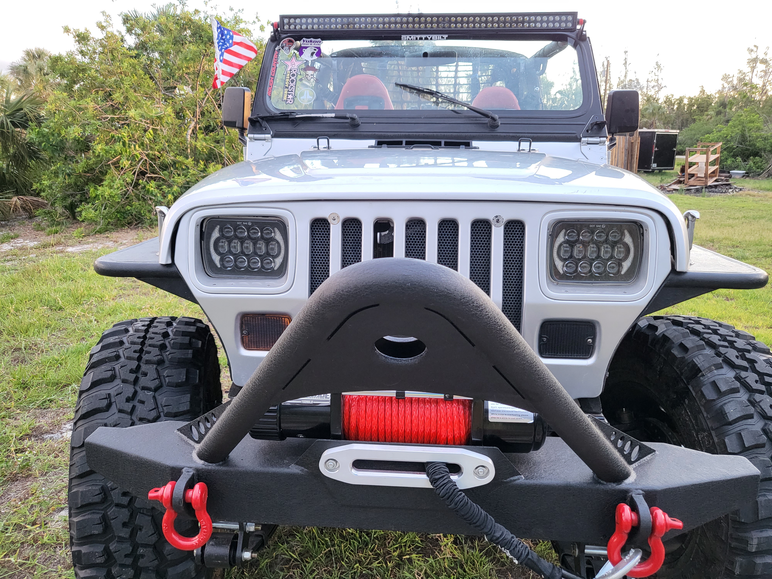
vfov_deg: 53.1
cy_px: 290
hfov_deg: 67.3
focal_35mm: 26
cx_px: 386
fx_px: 580
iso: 160
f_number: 1.8
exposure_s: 1/120
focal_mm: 4.25
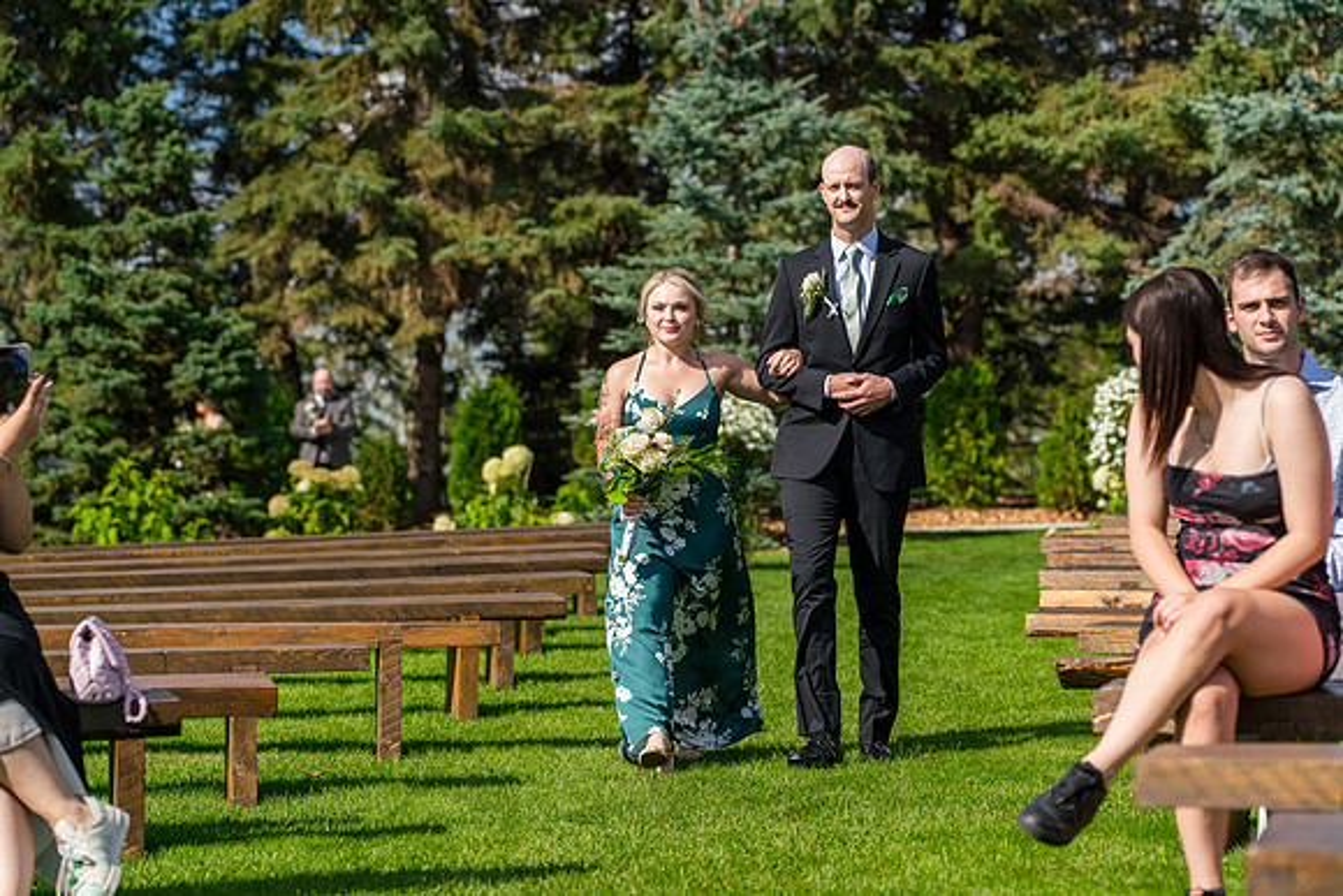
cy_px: 448
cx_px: 672
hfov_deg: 21.2
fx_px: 3582
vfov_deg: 14.3
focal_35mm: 96
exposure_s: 1/2500
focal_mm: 96
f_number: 4
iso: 400
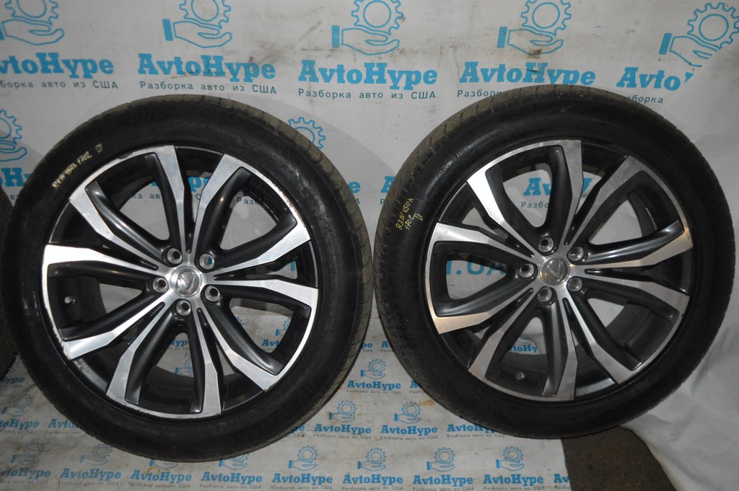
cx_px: 370
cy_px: 246
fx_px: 708
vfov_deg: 38.3
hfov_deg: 55.1
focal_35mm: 34
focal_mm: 23
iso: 3200
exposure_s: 1/60
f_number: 3.8
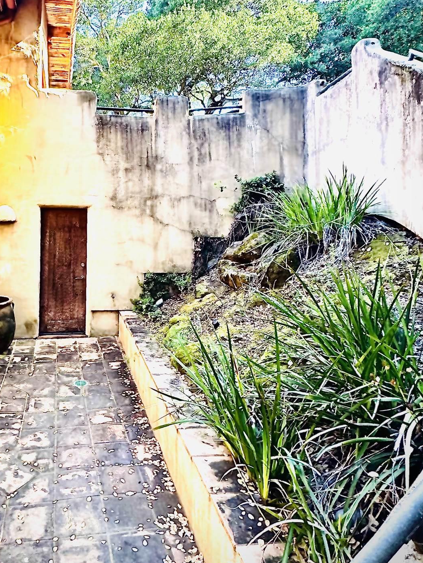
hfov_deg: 56.0
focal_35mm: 23
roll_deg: -0.2
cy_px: 209
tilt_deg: +3.0
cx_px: 105
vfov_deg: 72.6
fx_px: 375
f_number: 2.2
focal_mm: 2.22
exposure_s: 1/99
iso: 80
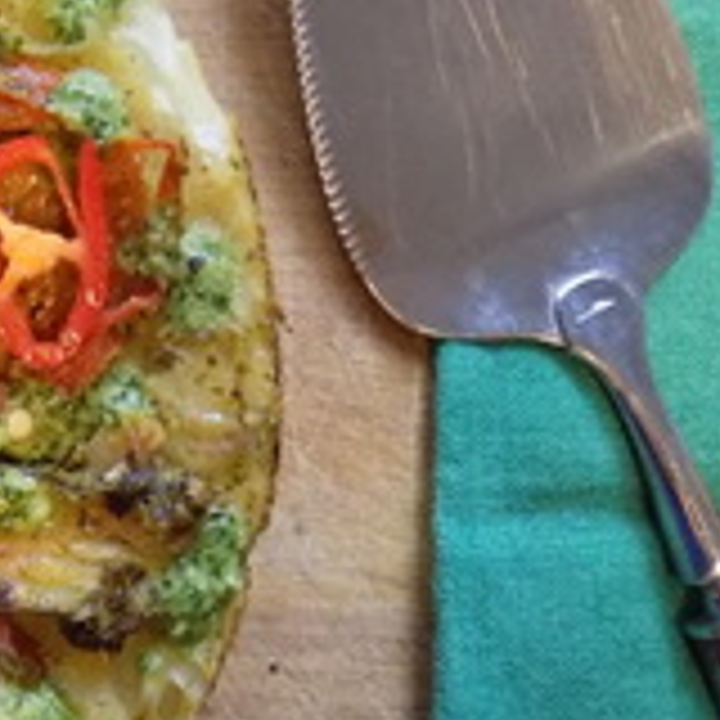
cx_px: -238
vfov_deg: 22.7
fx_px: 1788
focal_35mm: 76
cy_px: 428
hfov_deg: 20.6
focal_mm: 4
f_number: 3.1
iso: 400
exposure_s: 1/15
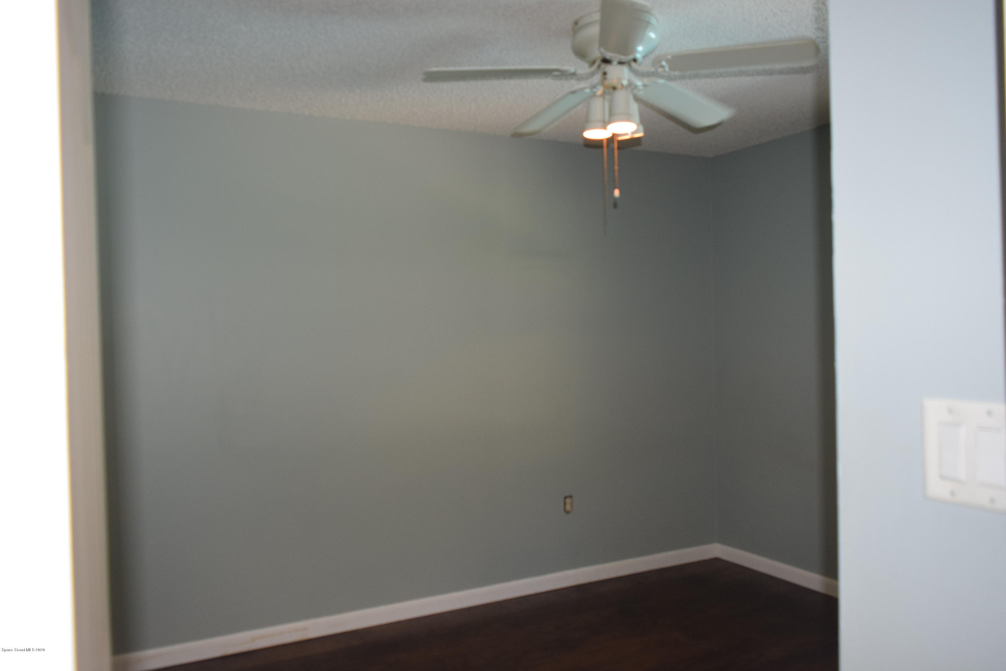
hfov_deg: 67.4
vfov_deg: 47.9
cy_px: 336
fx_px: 754
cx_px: 503
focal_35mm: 27
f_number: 4.5
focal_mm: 18
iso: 800
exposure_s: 1/100
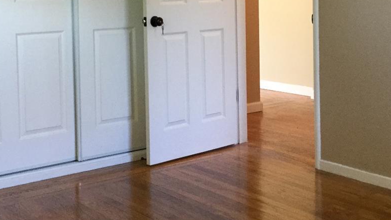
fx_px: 674
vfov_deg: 18.2
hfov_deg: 32.3
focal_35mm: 65
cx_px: 210
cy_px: 11
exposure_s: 1/30
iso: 80
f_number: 2.4
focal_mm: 3.3
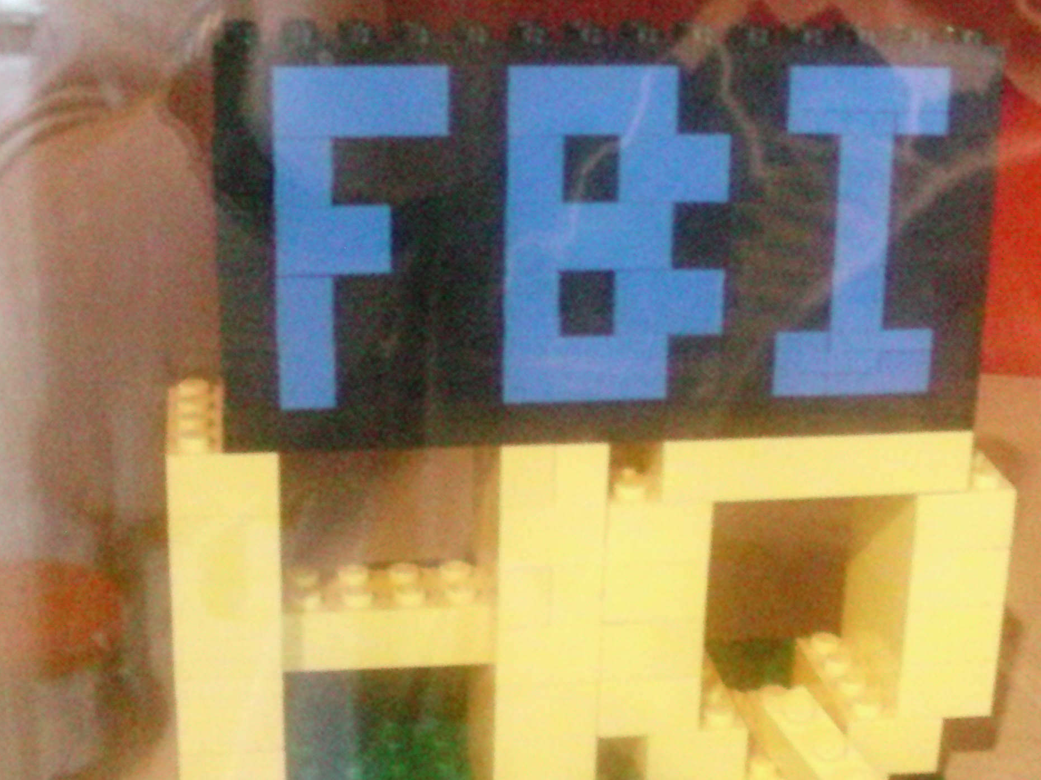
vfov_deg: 20.2
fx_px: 2195
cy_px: 432
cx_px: 505
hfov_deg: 26.7
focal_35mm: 73
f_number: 3.1
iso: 1600
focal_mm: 6.3
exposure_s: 1/42
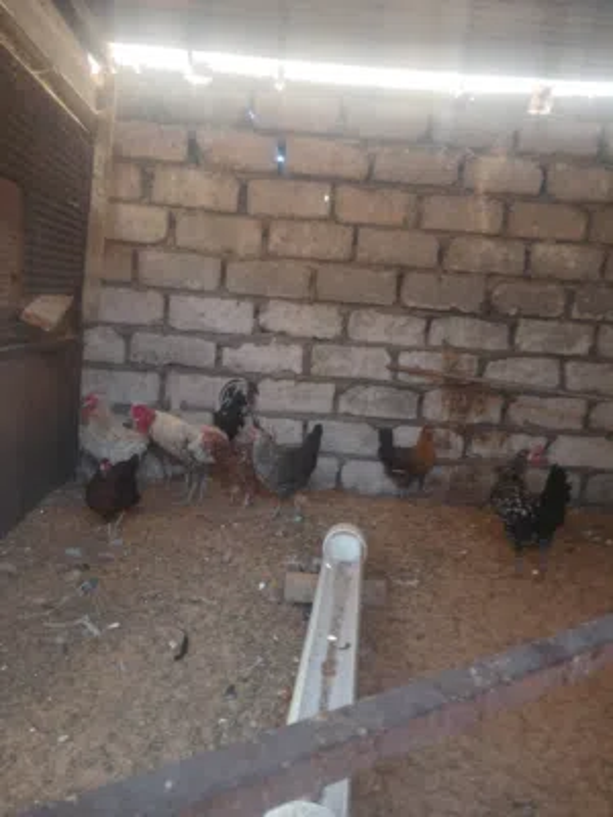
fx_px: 638
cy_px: 408
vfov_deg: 65.3
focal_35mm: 27
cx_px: 306
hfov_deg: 51.4
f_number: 1.8
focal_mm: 4
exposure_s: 1/50
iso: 160
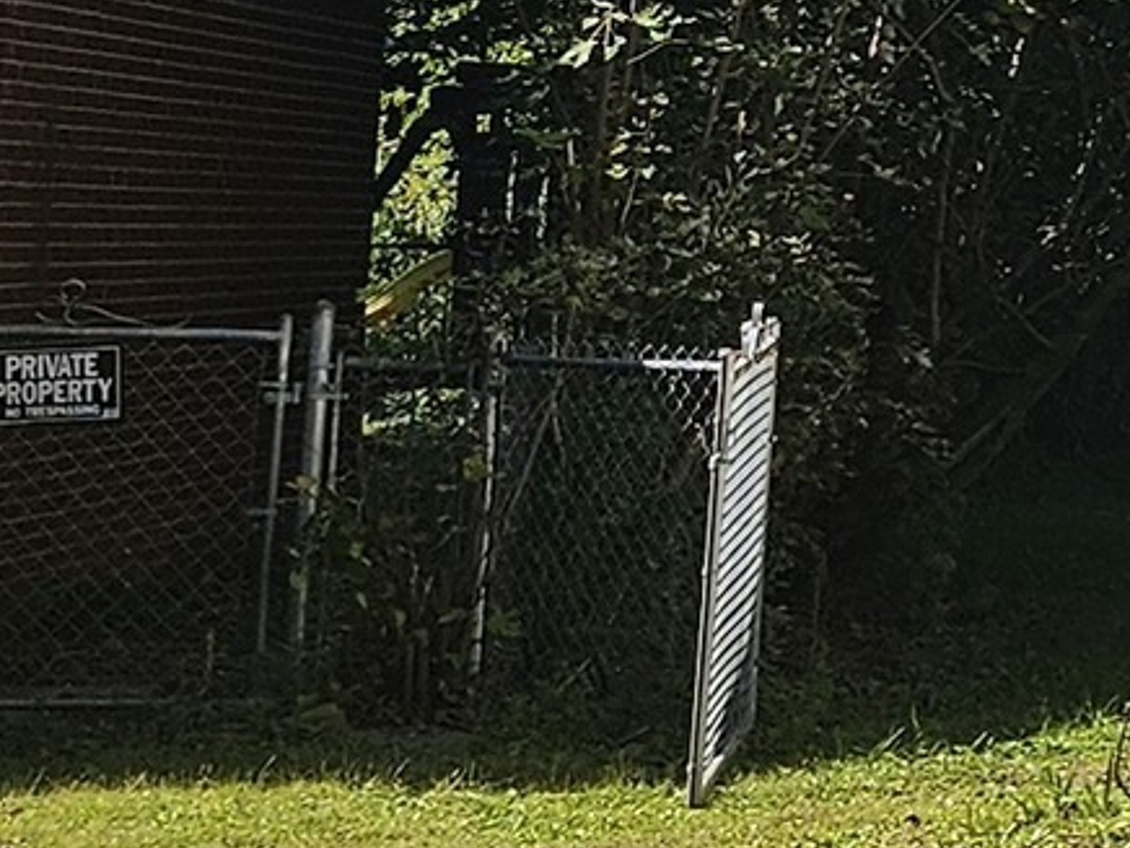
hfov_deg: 9.0
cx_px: 3722
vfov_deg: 9.1
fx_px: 5288
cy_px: -13
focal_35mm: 162
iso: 10
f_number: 1.7
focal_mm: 6.3
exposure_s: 1/541
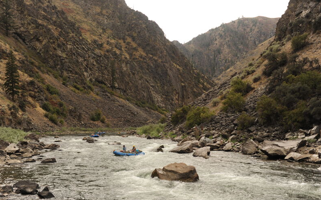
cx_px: 159
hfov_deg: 54.0
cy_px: 105
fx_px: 315
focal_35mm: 36
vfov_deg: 35.3
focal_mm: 35
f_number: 5
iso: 320
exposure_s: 1/160
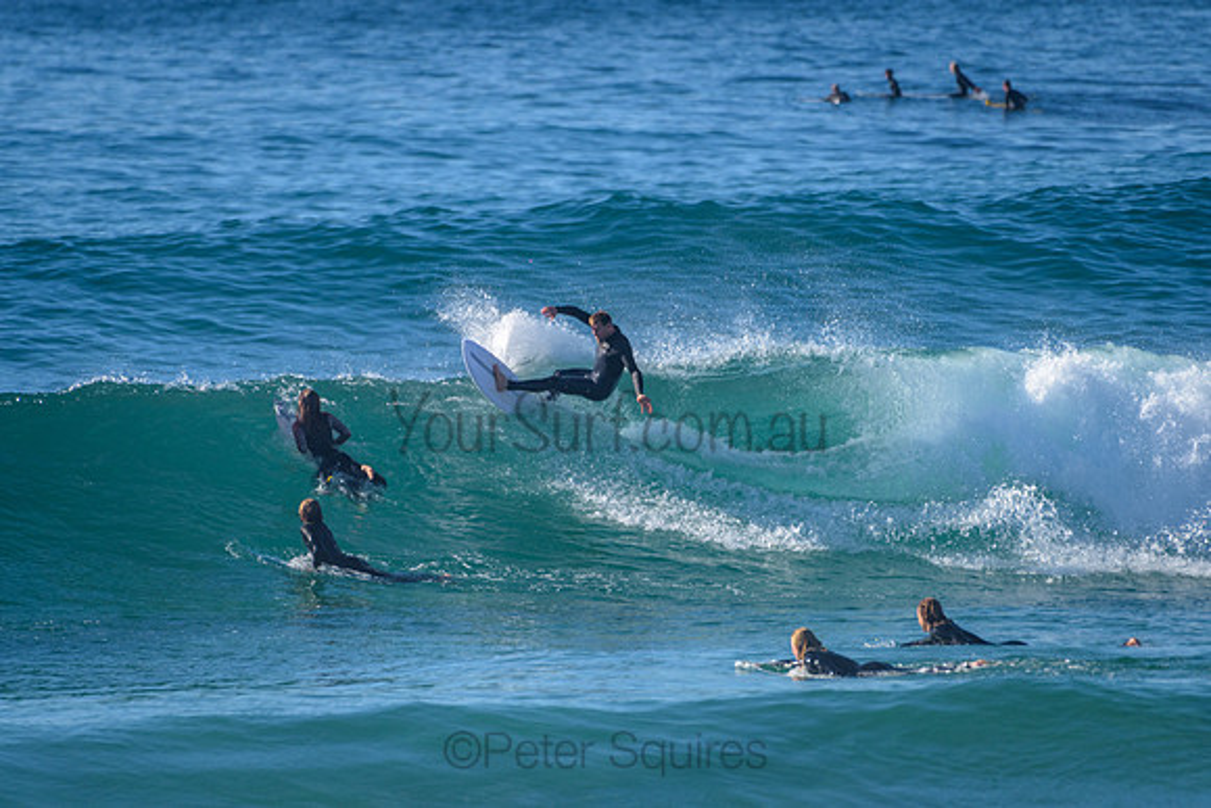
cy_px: 404
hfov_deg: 3.4
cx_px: 606
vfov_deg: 2.2
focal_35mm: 613
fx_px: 20618
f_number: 5.6
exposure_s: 1/2000
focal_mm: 500
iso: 220
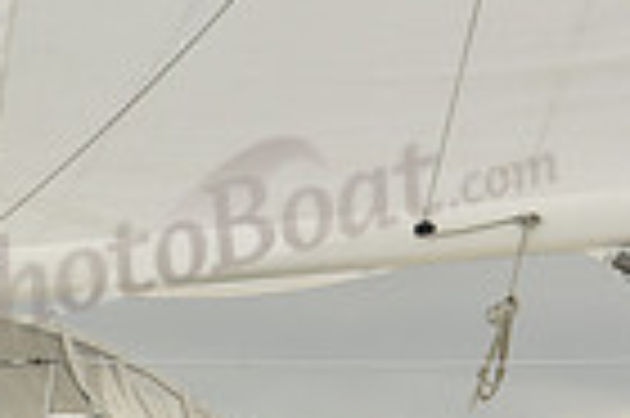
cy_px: 528
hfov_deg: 3.5
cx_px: -306
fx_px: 10156
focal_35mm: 581
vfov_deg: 2.4
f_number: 7.1
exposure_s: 1/800
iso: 320
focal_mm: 140
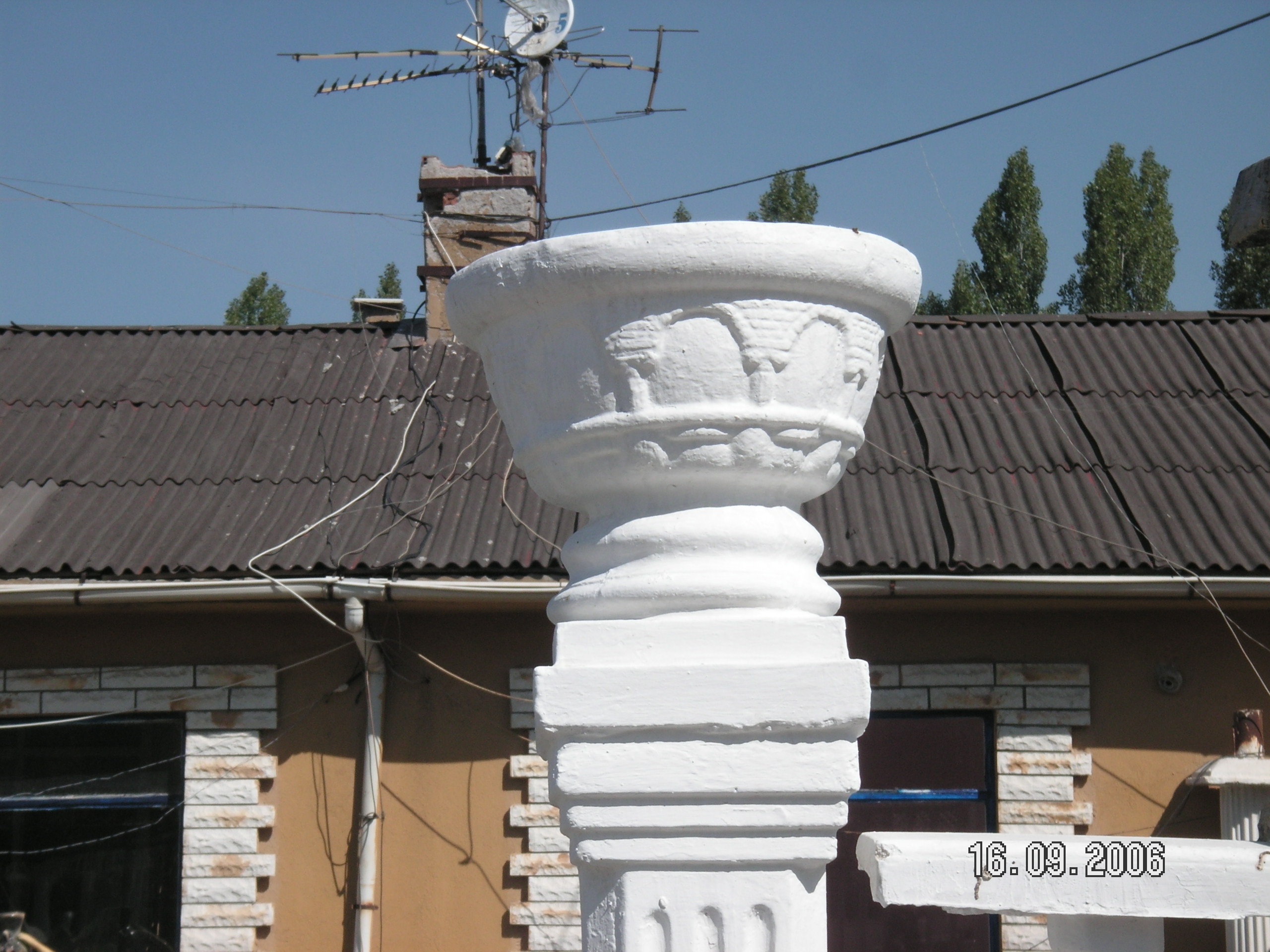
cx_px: 635
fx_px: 3302
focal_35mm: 90
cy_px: 476
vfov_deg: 16.4
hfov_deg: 21.8
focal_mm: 15
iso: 50
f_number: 8
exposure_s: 1/250
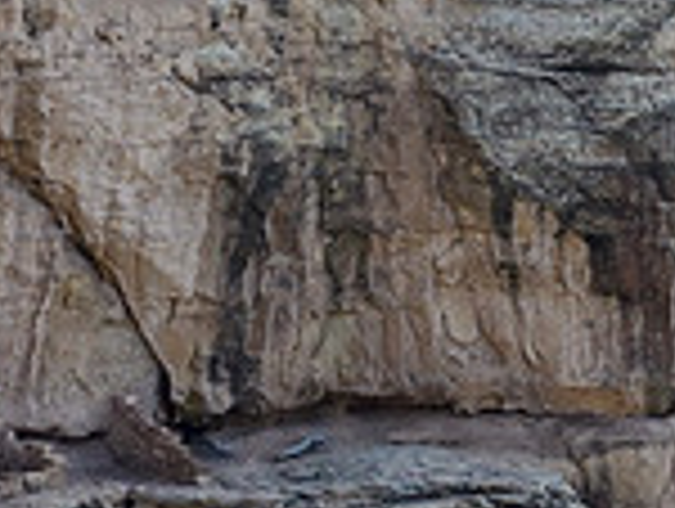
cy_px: 429
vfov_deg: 2.1
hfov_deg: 2.8
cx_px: -338
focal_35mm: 699
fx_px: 13652
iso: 280
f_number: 11
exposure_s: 1/200
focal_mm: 60
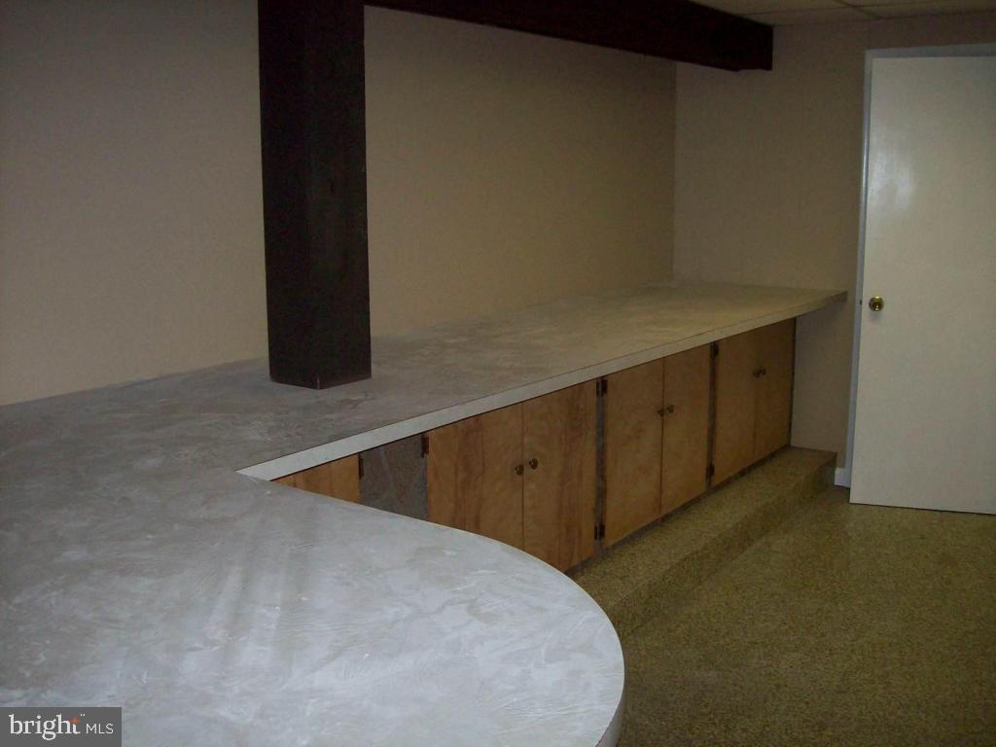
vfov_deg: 39.7
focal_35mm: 36
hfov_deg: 51.4
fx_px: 1036
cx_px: 498
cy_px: 374
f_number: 2.7
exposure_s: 1/64
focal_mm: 6
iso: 140
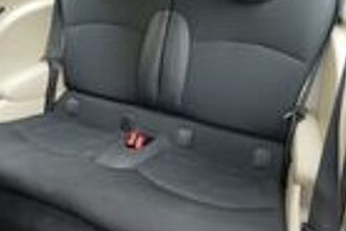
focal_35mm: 36
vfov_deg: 36.7
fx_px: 346
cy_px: 89
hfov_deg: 53.1
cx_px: 168
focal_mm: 9.12
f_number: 2.8
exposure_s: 1/60
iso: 320
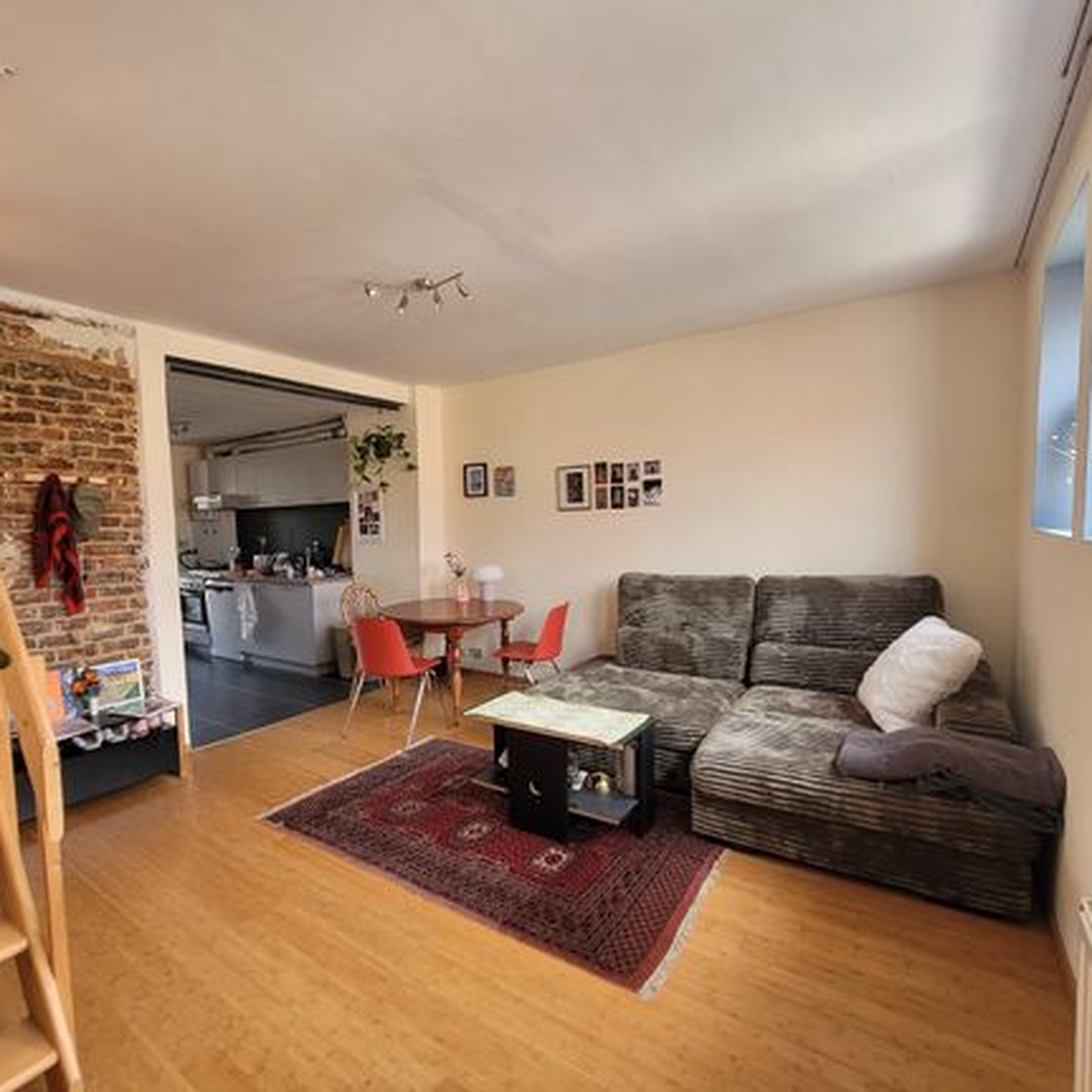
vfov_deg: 87.4
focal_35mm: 16
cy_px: 550
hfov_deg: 87.2
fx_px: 571
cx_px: 494
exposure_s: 1/50
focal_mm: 1.74
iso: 80
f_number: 2.2
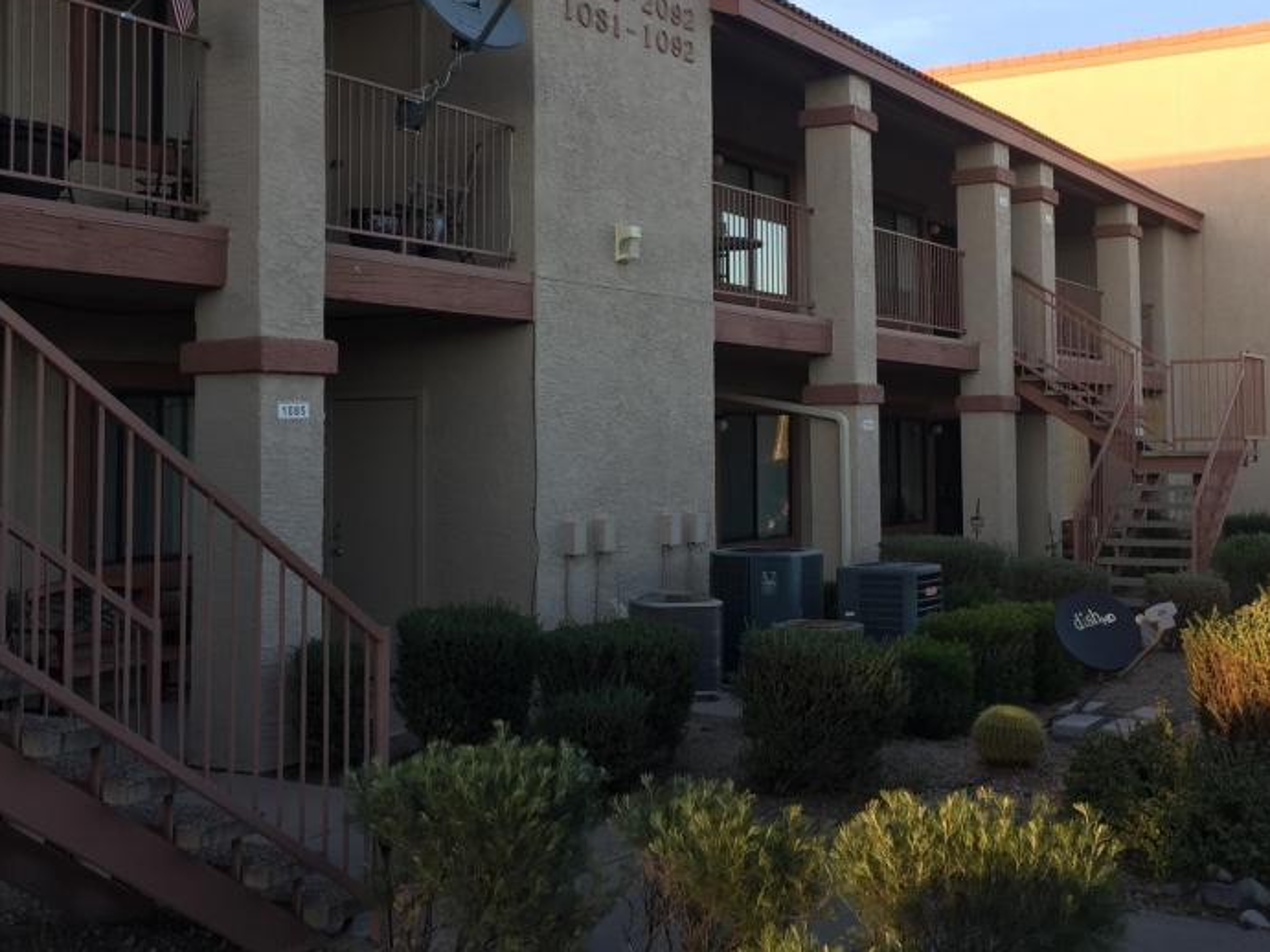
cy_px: 366
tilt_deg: +3.0
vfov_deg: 33.4
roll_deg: -0.9
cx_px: 702
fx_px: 1577
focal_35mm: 43
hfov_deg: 43.8
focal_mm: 4.15
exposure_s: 1/237
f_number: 2.2
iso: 32
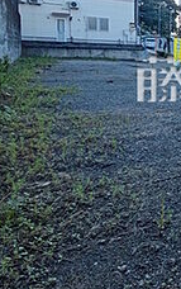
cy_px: 79
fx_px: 307
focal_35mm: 39
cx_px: 270
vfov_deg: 48.7
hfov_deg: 25.2
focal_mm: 1.83
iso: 50
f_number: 2.2
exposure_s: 1/2004
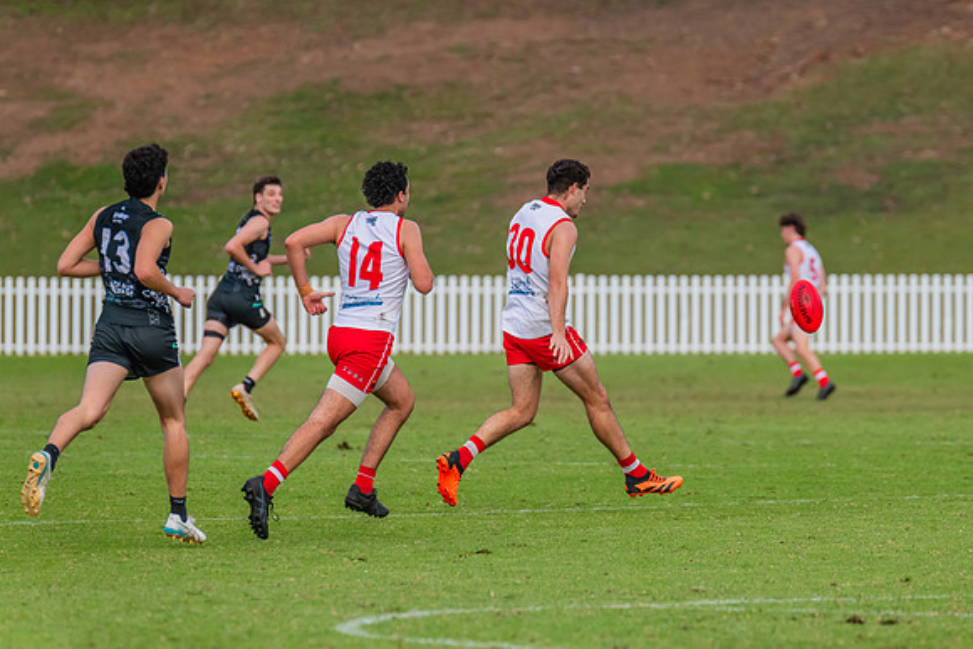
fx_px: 13246
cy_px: 277
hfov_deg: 4.2
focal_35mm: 490
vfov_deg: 2.8
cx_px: 555
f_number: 6.3
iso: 800
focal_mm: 420
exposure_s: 1/1600
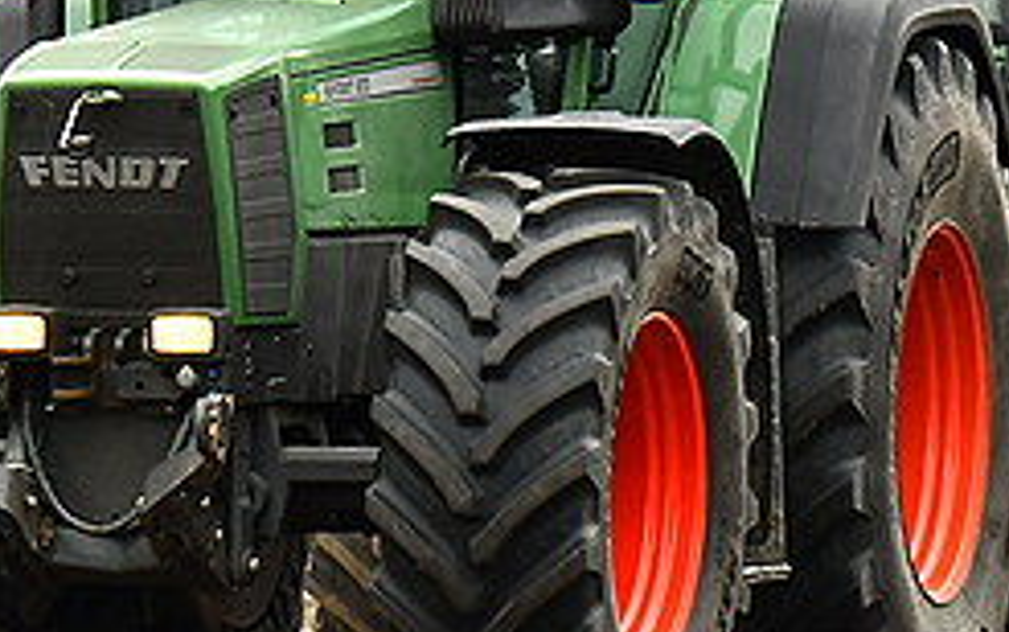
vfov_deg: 1.8
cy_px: 191
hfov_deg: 2.9
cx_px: 550
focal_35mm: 720
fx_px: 19798
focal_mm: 145
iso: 500
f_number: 9
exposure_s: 1/250
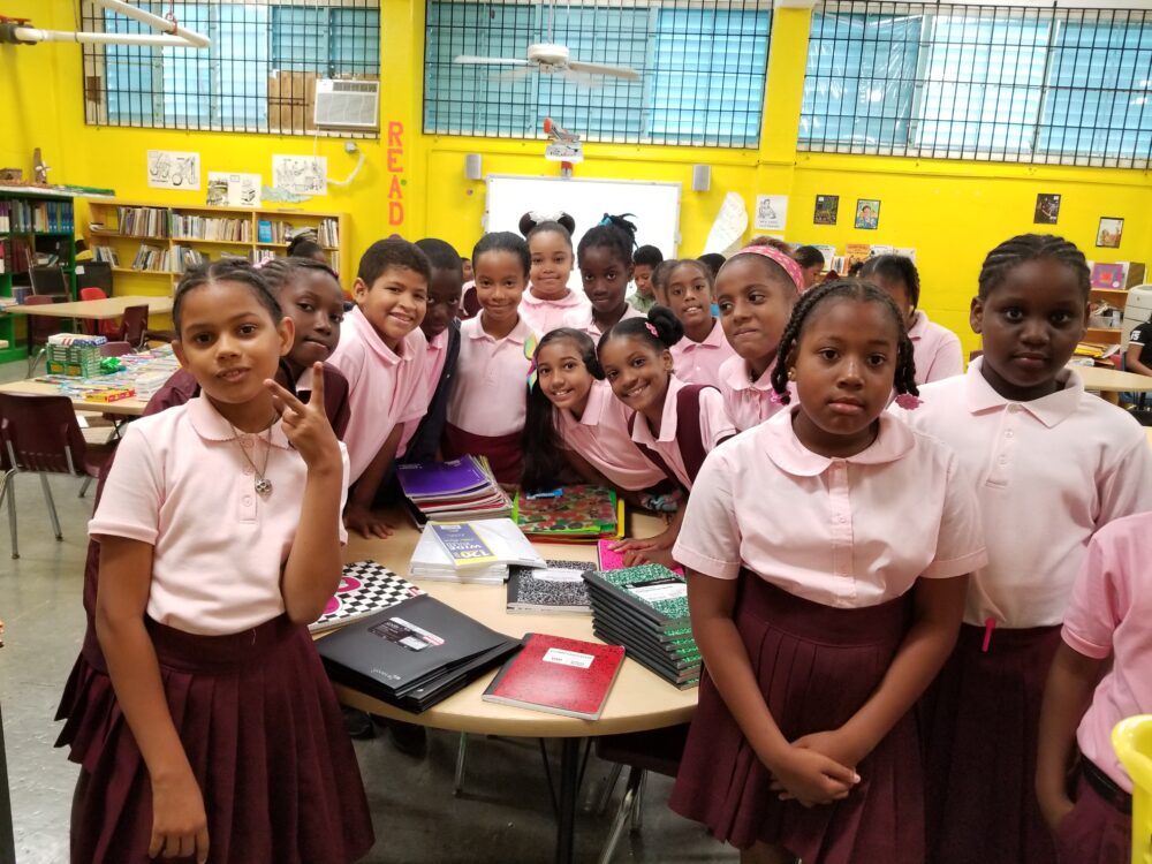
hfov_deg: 67.3
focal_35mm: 26
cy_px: 432
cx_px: 576
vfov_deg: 53.1
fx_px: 865
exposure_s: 1/30
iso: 200
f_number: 1.7
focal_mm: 4.25
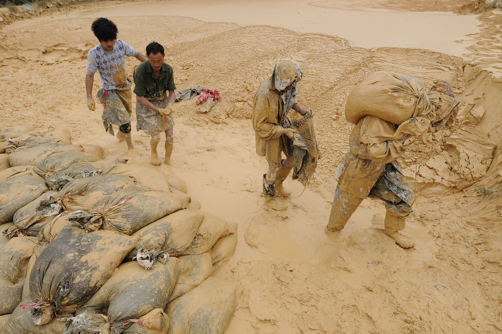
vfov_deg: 56.0
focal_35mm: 22
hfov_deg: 77.4
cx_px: 251
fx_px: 313
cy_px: 167
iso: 200
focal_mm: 15
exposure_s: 1/640
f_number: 5.6
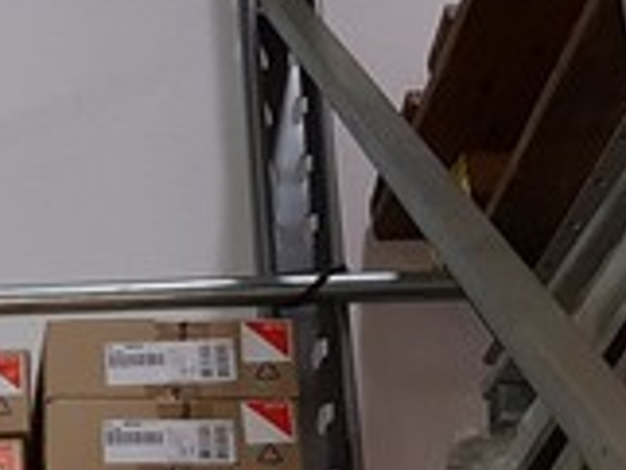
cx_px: -276
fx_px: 1755
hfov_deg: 18.3
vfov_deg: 14.4
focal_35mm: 97
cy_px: 660
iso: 100
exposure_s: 1/50
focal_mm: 4.2
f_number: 1.7
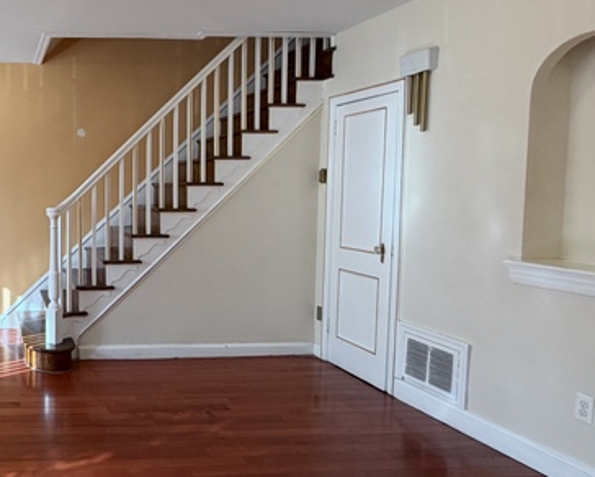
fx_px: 529
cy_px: 221
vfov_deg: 48.5
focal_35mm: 30
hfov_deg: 49.5
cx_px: 20
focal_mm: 2.22
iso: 80
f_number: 2.2
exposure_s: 1/120
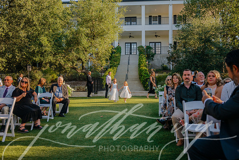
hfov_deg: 53.1
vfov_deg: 36.9
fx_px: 239
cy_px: 80
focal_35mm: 36
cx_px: 120
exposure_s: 1/1600
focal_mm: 36
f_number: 2.8
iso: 200
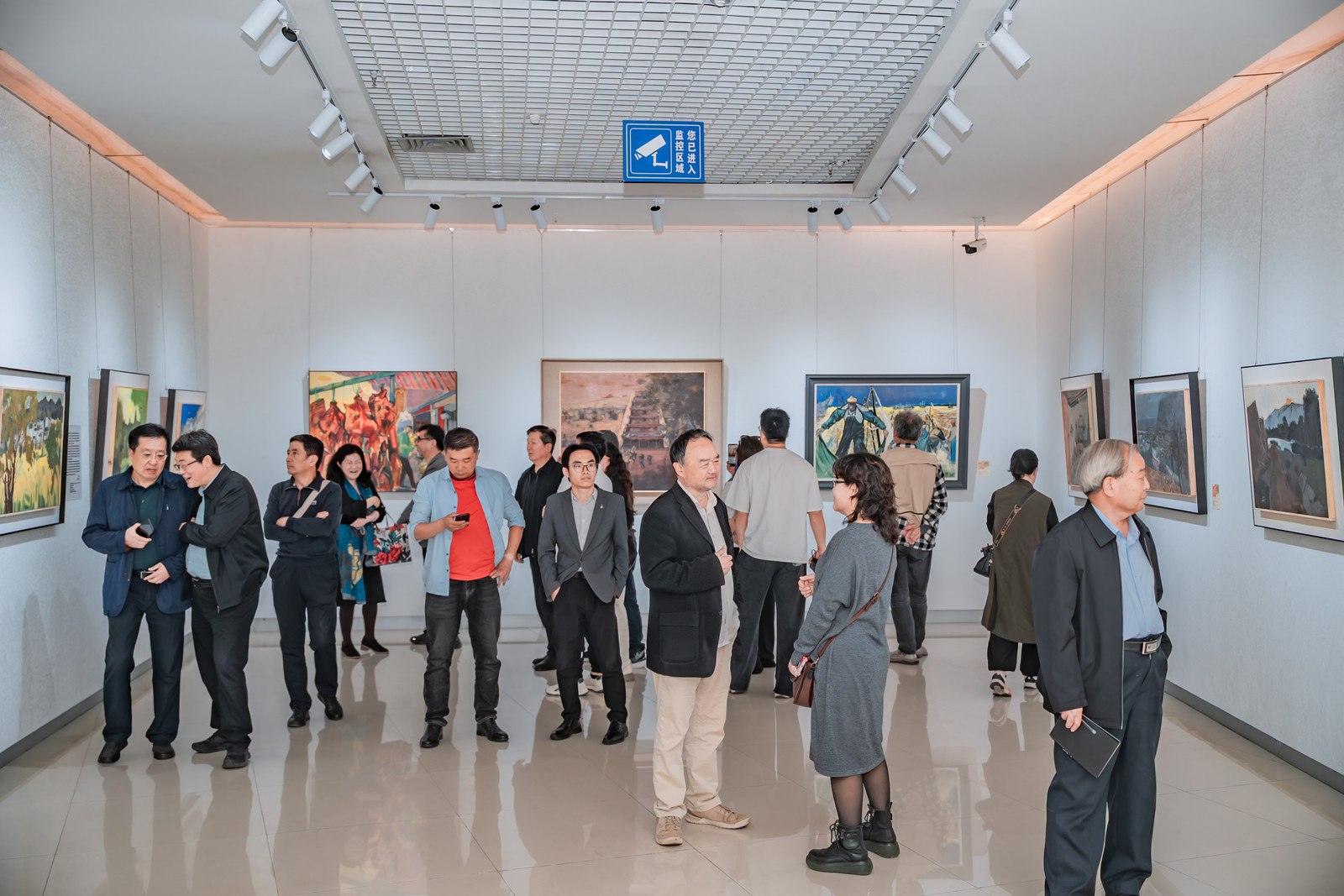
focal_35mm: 35
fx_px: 1307
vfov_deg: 37.9
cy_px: 448
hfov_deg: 54.4
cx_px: 672
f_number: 2.8
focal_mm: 35
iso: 125
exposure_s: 1/200
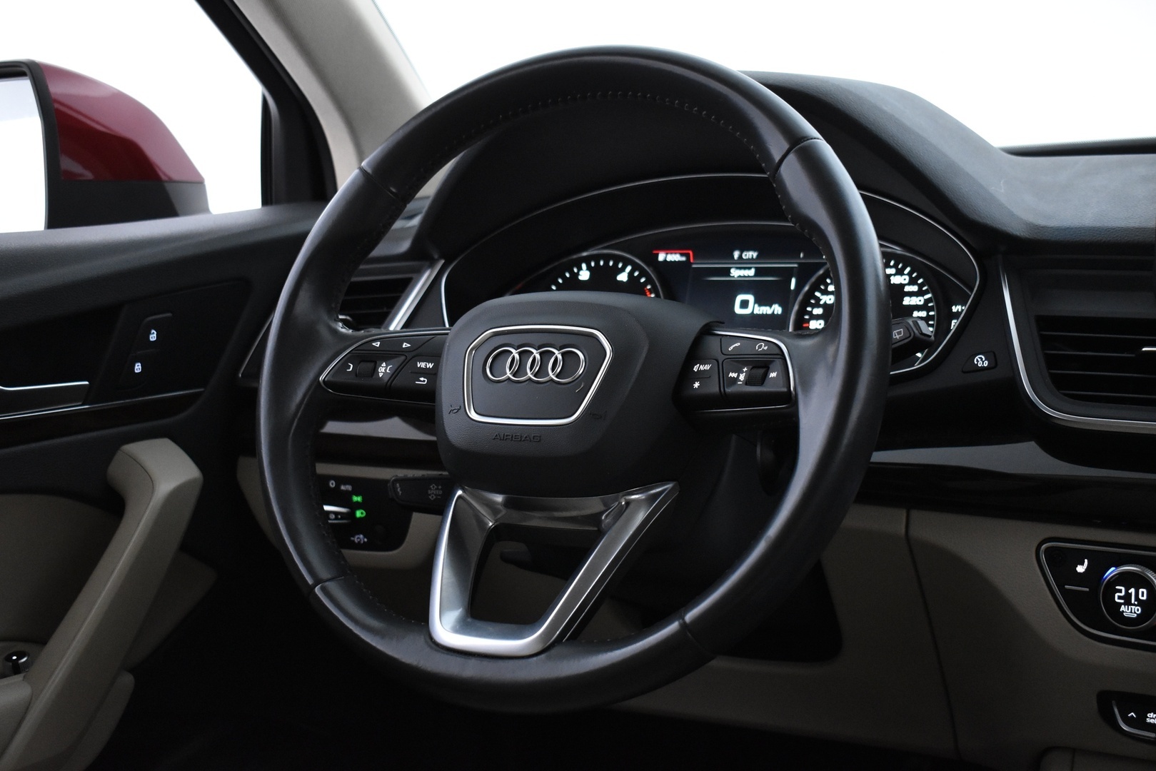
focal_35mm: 48
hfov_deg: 41.1
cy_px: 386
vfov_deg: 28.1
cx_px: 578
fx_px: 1542
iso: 3200
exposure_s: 1/50
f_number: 4.5
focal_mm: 32
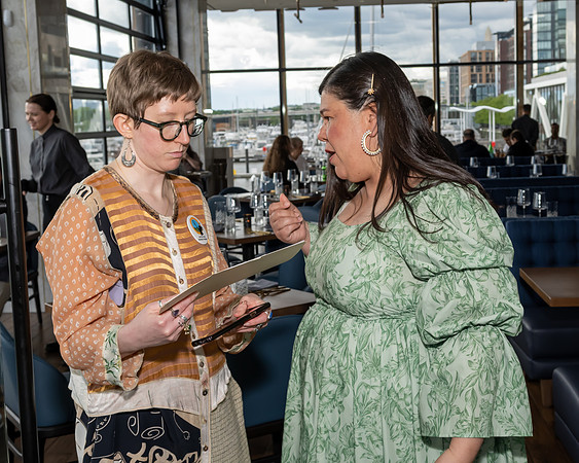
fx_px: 828
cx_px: 354
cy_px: 208
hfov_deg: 38.4
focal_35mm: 48
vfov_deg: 31.2
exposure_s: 1/250
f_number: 7.1
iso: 500
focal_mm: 26
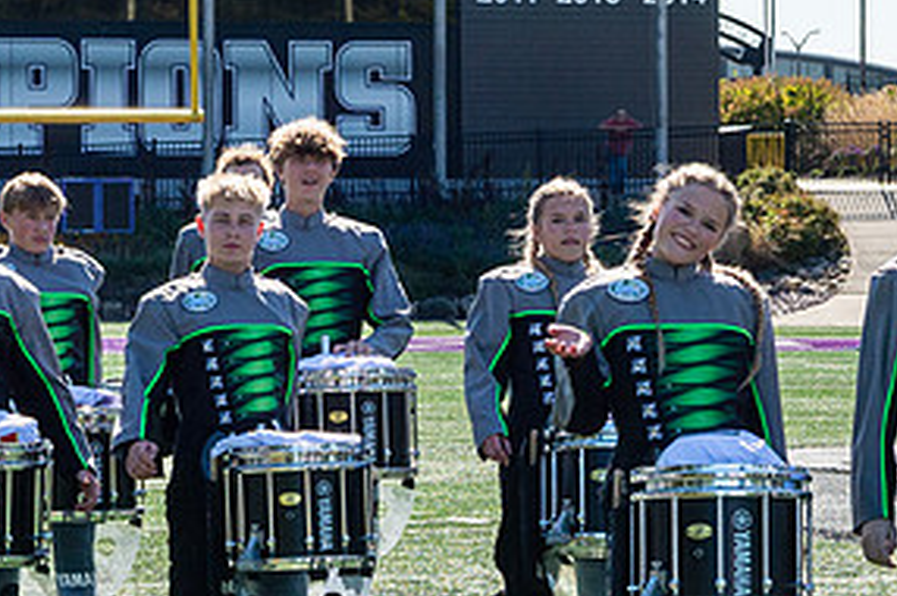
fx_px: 5923
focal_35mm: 238
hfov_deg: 8.6
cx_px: 791
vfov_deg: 5.8
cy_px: 419
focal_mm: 70
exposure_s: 1/1250
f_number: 10
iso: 320
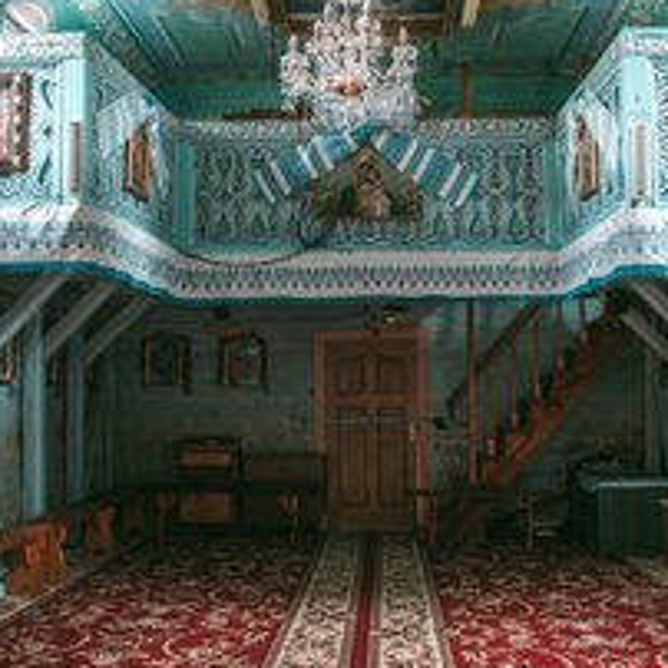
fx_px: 1004
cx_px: 331
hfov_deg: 36.8
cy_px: 243
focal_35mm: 46
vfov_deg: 36.5
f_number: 3.5
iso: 100
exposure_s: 1/3
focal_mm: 18
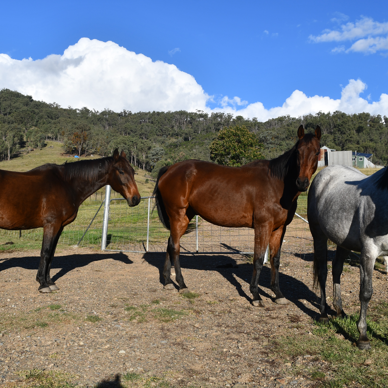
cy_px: 194
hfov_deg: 36.8
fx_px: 583
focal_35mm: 46
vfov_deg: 36.8
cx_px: 182
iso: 100
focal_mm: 24
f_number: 9
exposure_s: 1/320
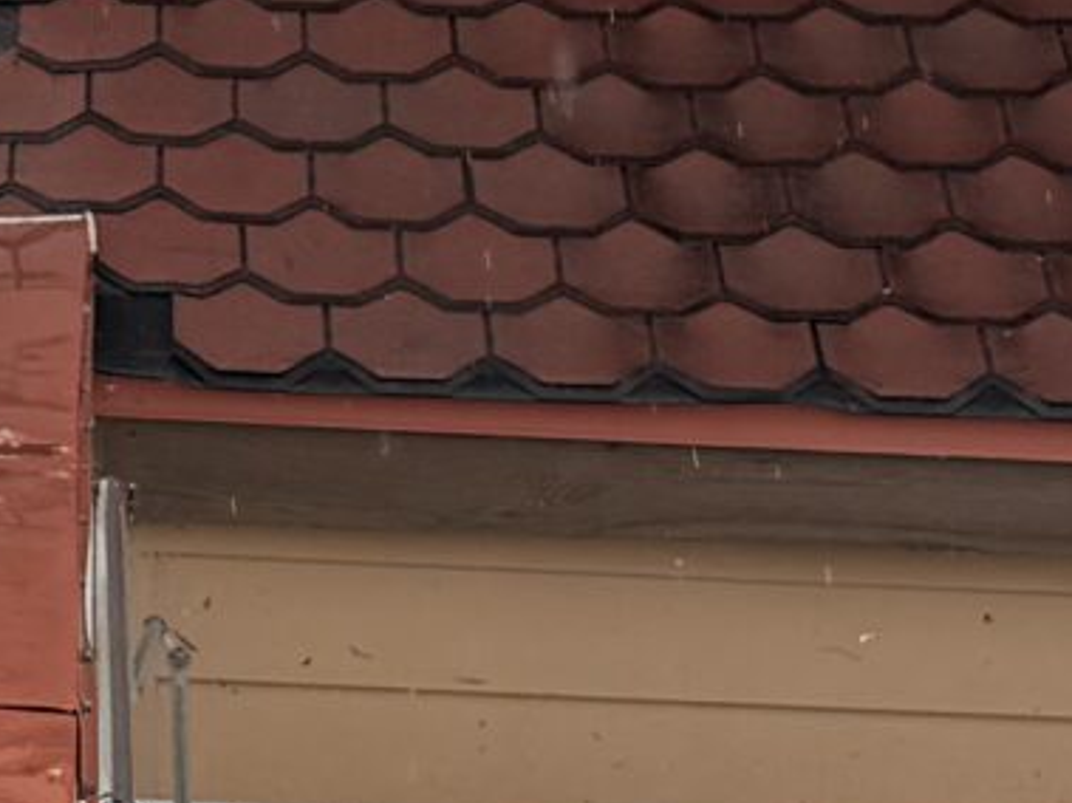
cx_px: -1131
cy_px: -150
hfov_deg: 11.0
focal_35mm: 162
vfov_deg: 9.0
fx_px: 5015
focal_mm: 6.76
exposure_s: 1/831
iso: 80
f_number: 1.78
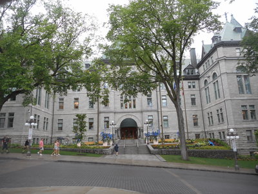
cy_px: 97
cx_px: 129
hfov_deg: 69.4
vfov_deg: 54.9
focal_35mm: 25
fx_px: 186
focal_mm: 4.5
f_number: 3.7
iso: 80
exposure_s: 1/40
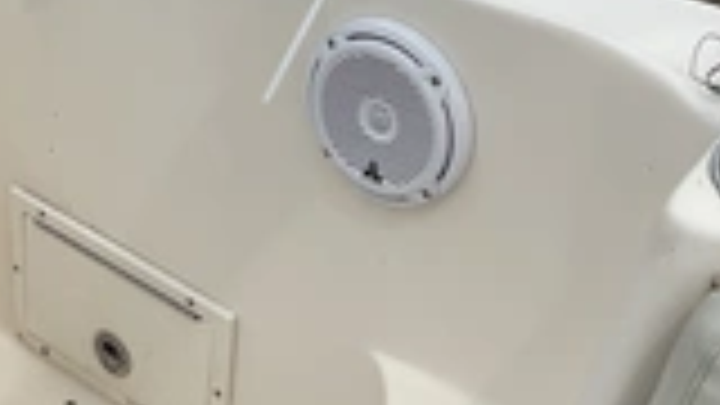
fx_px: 1508
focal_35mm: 79
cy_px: 364
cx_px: 243
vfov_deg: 15.1
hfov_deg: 26.7
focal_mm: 3
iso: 25
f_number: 1.8
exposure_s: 1/4405
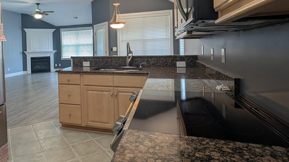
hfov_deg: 75.7
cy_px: 50
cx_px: 91
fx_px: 176
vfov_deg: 48.4
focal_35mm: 23
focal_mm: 2.02
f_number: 1.7
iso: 69
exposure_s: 1/60
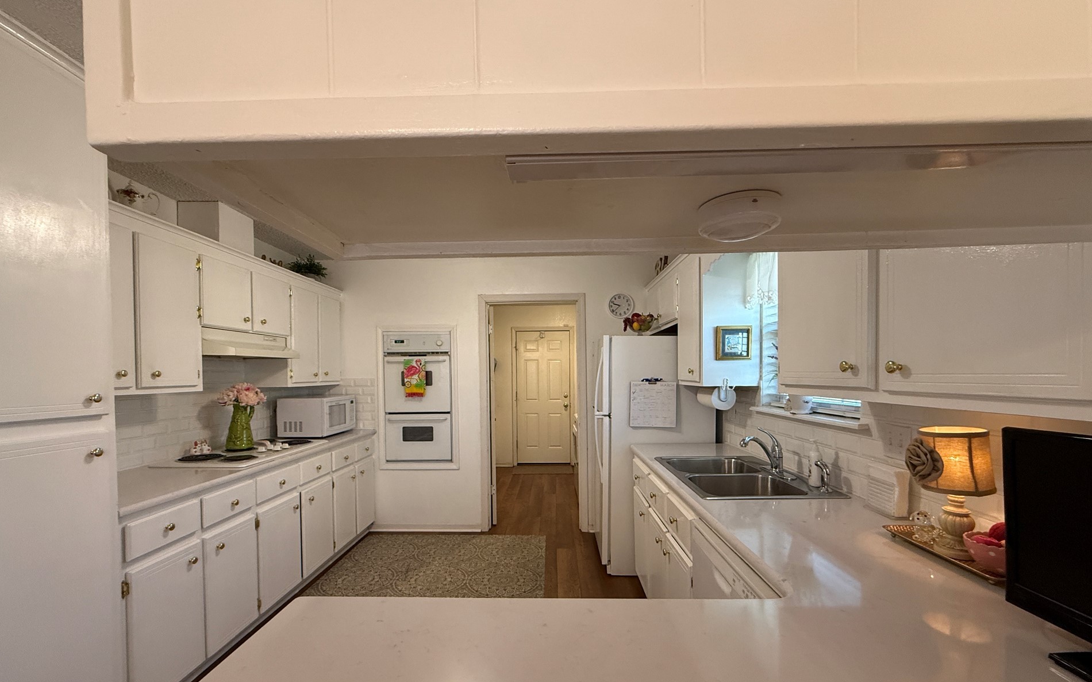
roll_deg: +0.6
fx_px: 446
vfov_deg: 74.4
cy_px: 385
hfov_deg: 101.5
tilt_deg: -1.0
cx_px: 543
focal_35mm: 15
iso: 320
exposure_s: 1/120
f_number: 2.2
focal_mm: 2.22
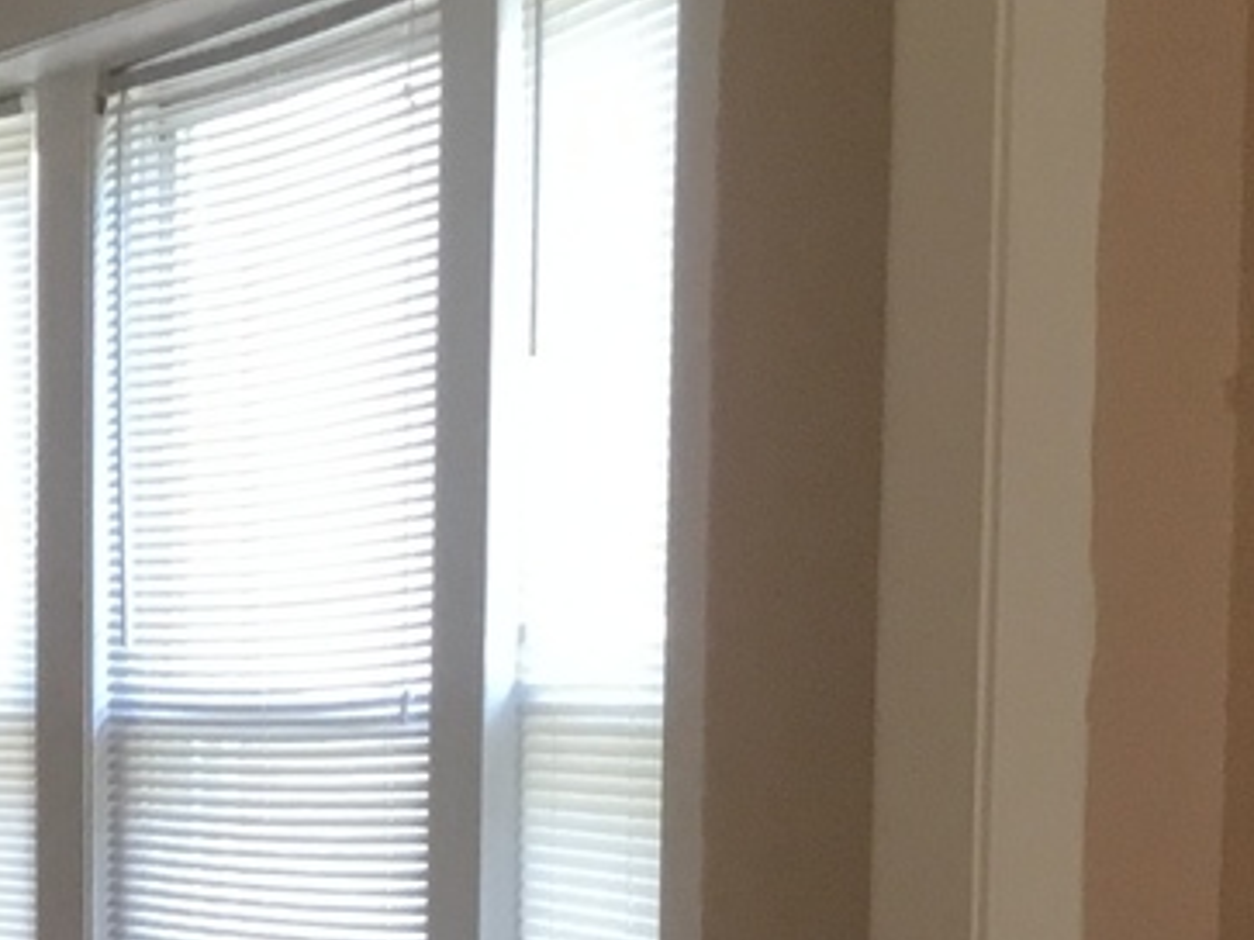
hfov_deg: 15.3
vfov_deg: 11.6
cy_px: 1320
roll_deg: +2.1
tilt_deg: -7.5
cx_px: -339
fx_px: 4454
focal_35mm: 123
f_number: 2.4
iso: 40
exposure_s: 1/30
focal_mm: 3.3
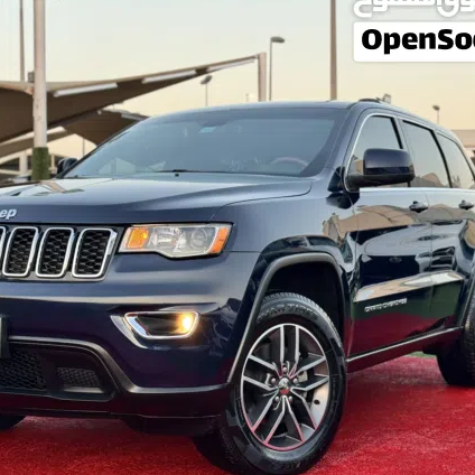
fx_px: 994
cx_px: 185
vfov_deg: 26.9
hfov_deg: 26.8
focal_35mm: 64
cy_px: 223
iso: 80
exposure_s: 1/133
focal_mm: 6.76
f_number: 1.78
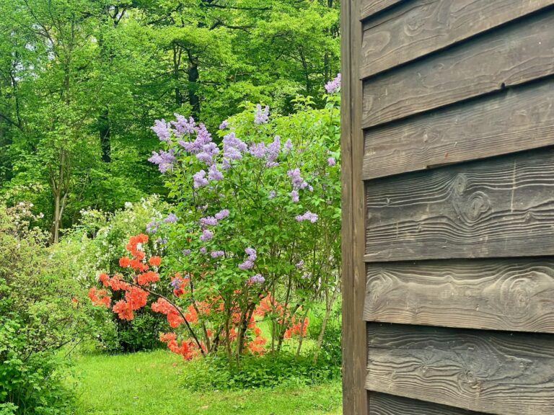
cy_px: 208
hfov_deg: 25.3
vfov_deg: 19.1
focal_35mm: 77
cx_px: 277
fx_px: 1232
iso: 100
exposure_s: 1/121
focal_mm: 9
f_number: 2.8
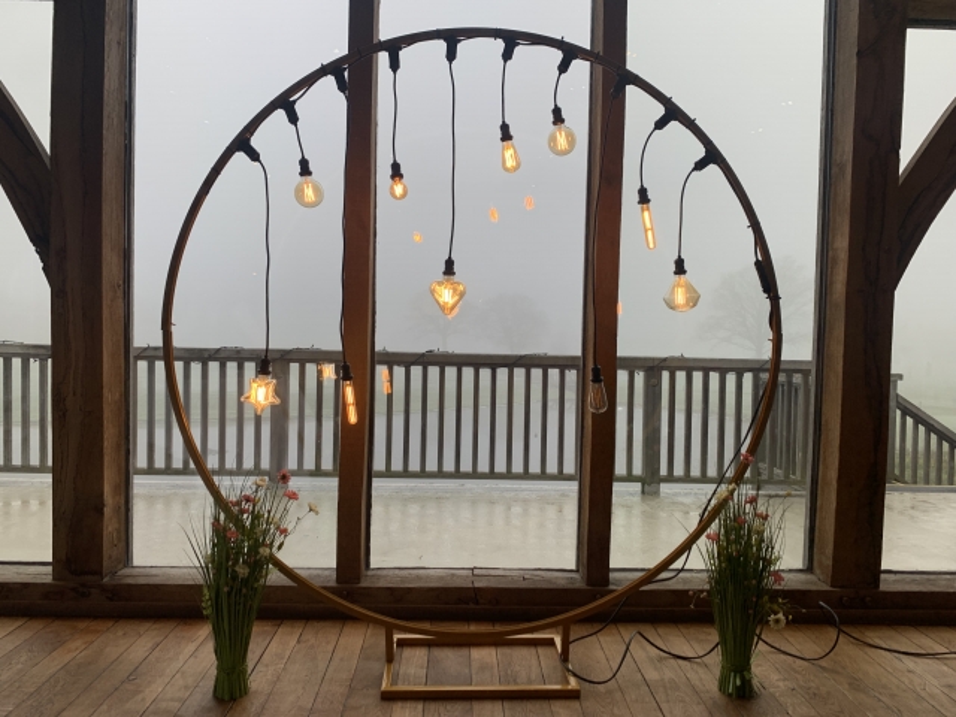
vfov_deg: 53.1
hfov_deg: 67.3
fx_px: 718
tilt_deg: -0.7
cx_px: 478
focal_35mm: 26
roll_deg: -1.3
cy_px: 358
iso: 25
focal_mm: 4.25
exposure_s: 1/315
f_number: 1.8
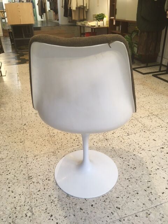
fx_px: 188
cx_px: 84
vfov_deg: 61.7
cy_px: 112
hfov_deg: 48.2
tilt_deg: -27.3
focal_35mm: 29
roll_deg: +1.5
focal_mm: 4.15
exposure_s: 1/33
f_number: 2.2
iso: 125
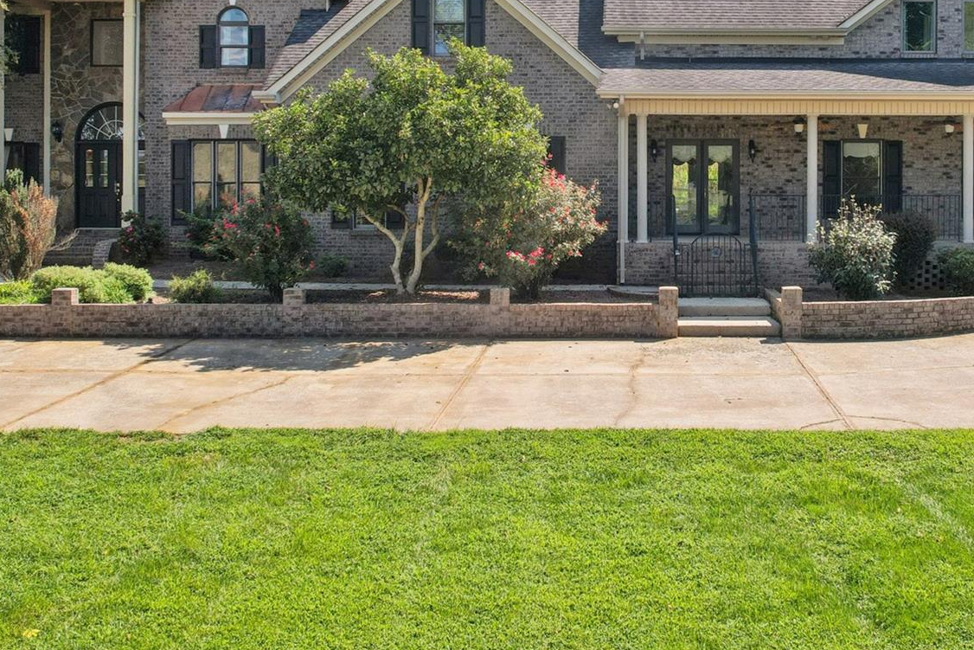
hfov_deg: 47.7
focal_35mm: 40
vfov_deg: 32.3
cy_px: 112
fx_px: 1082
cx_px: 642
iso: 100
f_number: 2.8
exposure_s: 1/180
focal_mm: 8.4
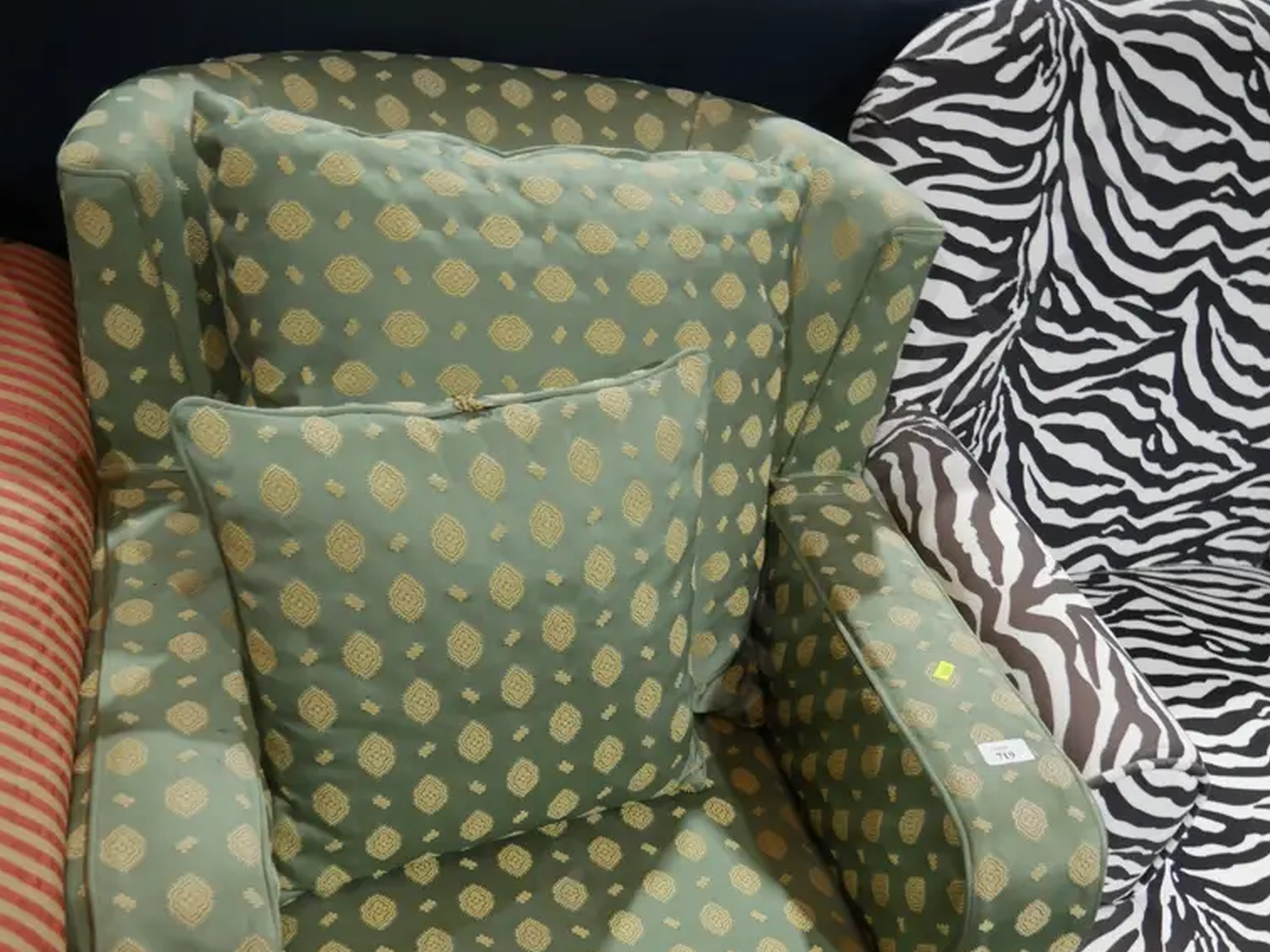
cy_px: 796
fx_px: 1394
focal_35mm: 38
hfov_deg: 49.0
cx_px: 635
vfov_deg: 36.1
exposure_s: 1/60
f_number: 3.5
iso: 800
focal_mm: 14
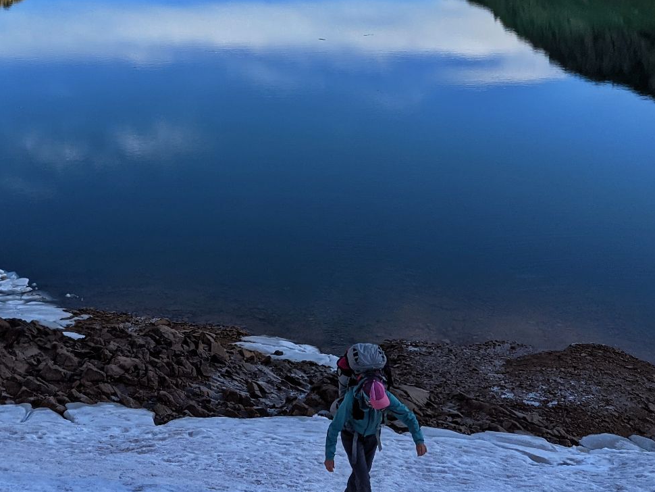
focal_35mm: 57
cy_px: 84
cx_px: 280
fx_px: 1079
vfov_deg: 25.2
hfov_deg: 33.7
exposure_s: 1/2132
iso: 57
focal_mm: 4.38
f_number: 1.73
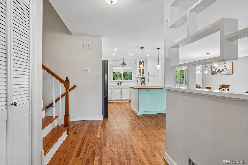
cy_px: 82
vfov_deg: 72.0
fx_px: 114
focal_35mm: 16
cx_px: 124
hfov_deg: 95.0
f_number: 8
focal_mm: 11
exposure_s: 1/20
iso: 500
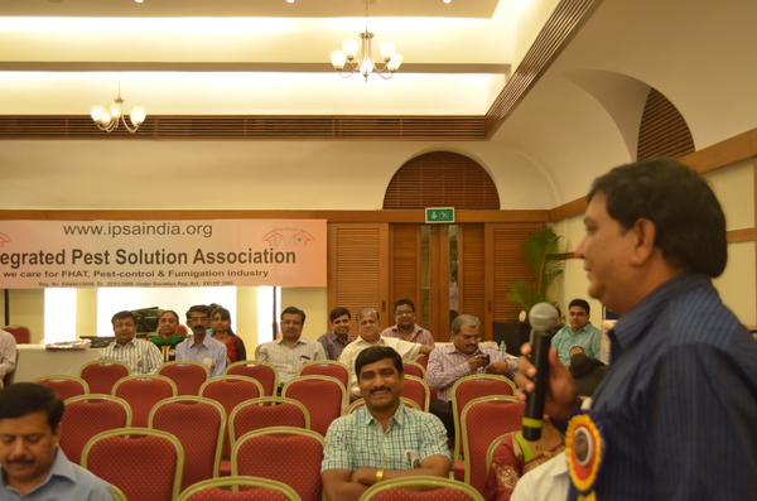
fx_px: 881
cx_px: 378
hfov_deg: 46.5
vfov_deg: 31.7
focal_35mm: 42
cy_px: 250
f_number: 4.5
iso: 2500
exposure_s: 1/80
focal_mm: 28
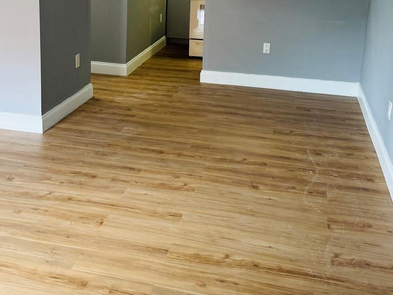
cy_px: 51
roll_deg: -1.5
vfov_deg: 30.0
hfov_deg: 40.2
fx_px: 534
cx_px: 156
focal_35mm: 47
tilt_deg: -12.5
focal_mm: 6.76
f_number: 1.78
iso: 160
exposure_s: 1/60
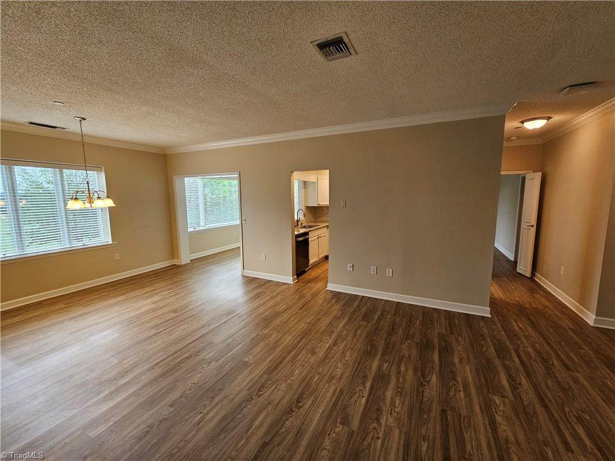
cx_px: 308
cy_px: 230
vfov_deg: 89.9
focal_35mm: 13
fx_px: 231
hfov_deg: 106.2
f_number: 2.2
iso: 100
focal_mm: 2.2
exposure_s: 1/60
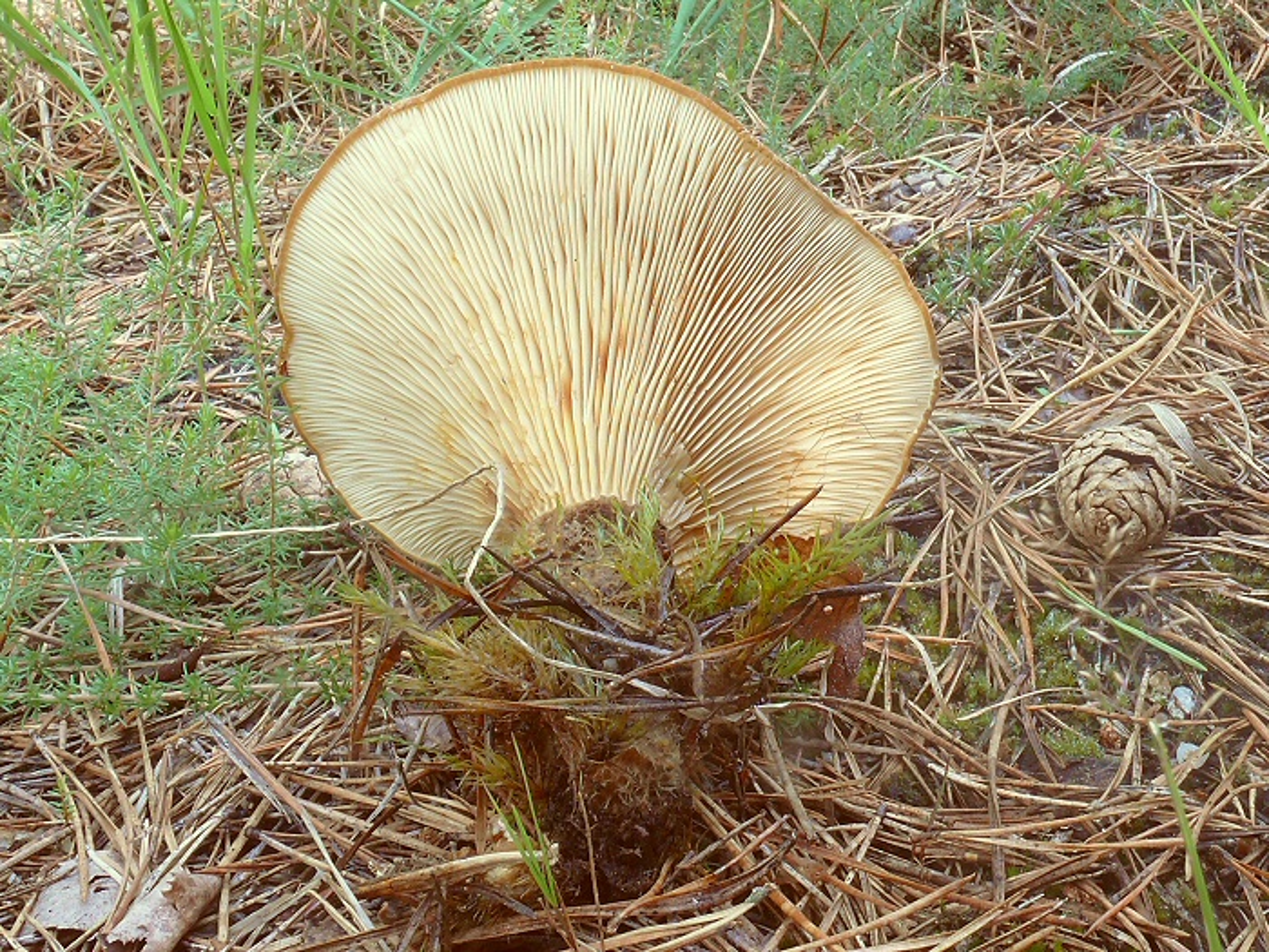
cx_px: 634
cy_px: 476
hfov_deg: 52.6
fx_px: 1283
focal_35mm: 35
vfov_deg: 40.7
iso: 100
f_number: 10
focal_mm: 7.4
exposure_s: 1/2
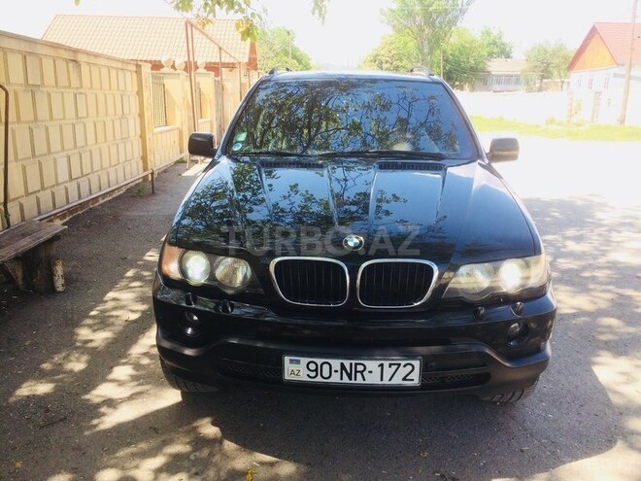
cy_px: 240
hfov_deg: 61.7
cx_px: 320
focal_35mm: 29
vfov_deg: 48.2
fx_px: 537
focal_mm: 4.15
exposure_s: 1/436
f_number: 2.2
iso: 32
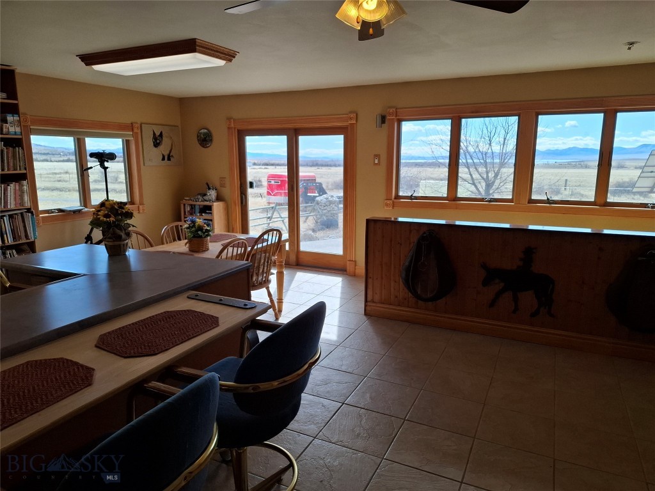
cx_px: 328
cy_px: 246
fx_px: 435
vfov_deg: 58.9
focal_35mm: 23
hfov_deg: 73.9
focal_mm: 5.54
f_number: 1.8
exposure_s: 1/372
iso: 50
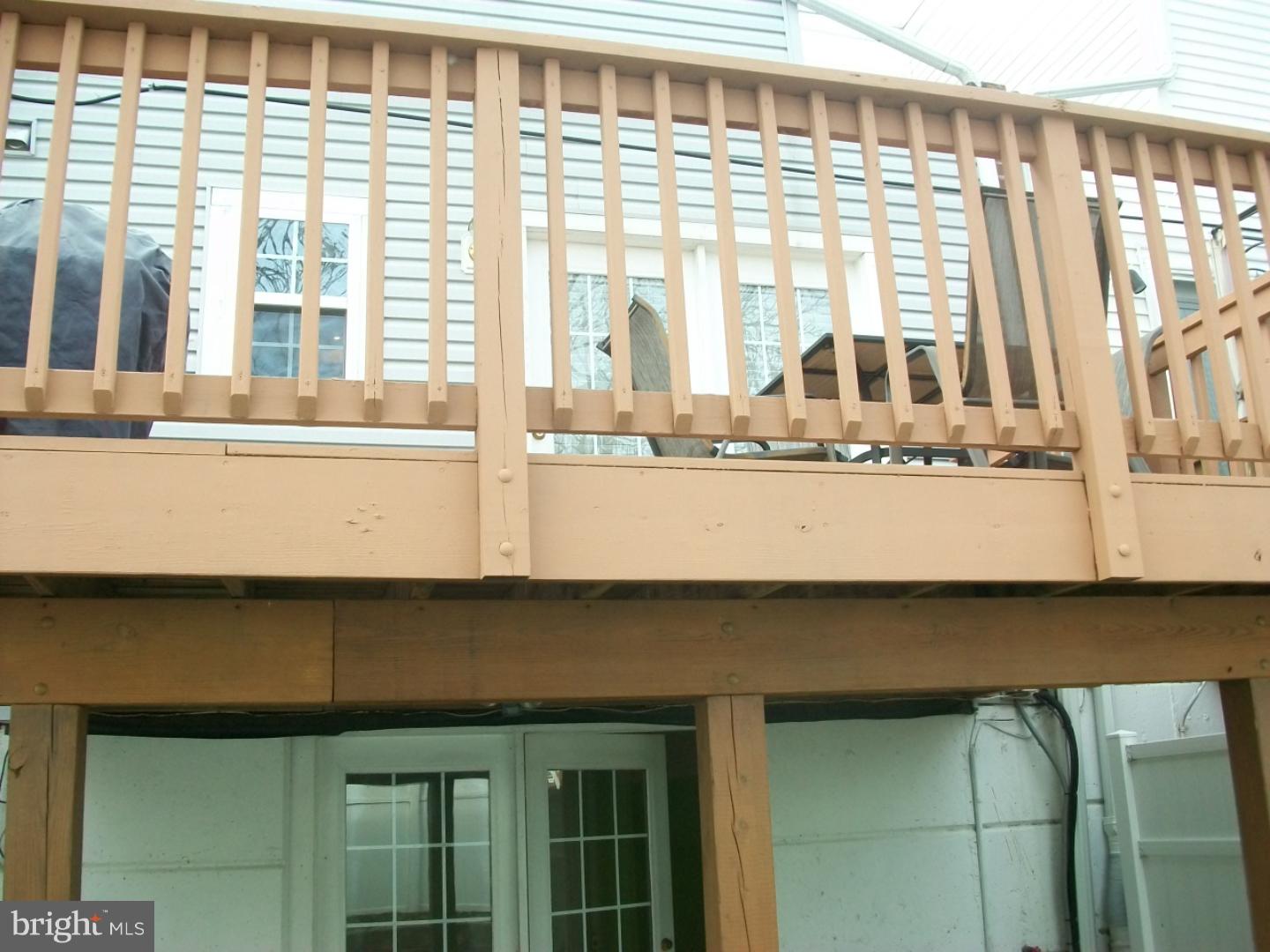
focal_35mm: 34
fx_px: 1247
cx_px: 635
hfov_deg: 54.0
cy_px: 476
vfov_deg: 41.8
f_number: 2.8
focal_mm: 5.7
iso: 80
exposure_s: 1/200
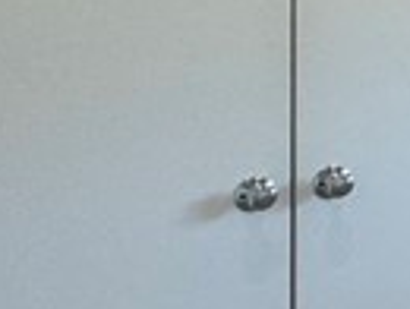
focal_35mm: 110
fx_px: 1305
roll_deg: +0.5
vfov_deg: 13.0
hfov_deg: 12.3
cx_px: 1091
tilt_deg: +1.4
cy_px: -114
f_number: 2.2
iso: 100
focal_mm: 2.22
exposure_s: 1/120
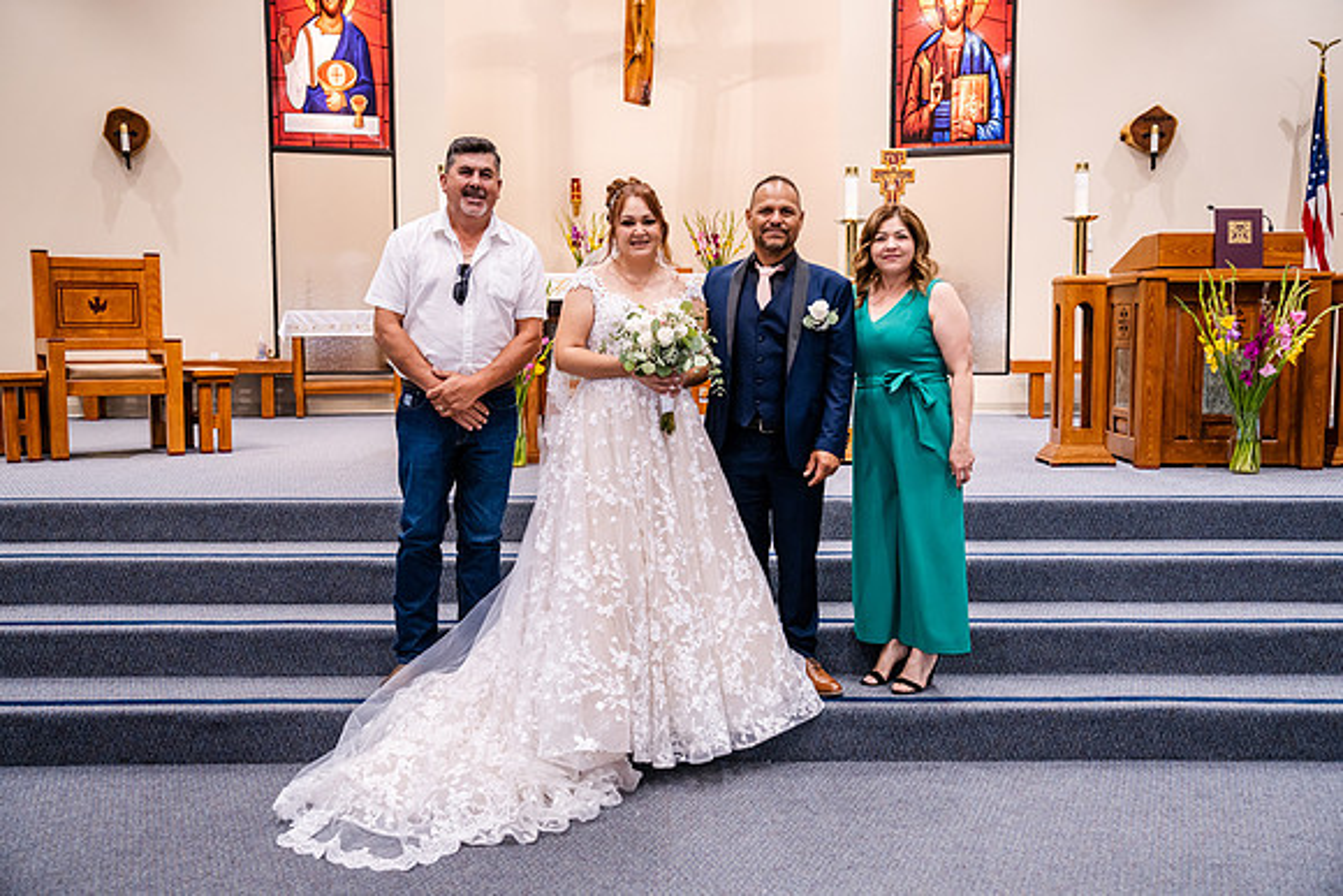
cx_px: 672
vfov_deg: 38.9
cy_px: 448
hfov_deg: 55.8
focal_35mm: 34
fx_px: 1269
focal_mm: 34
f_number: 3.5
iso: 2000
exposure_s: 1/320
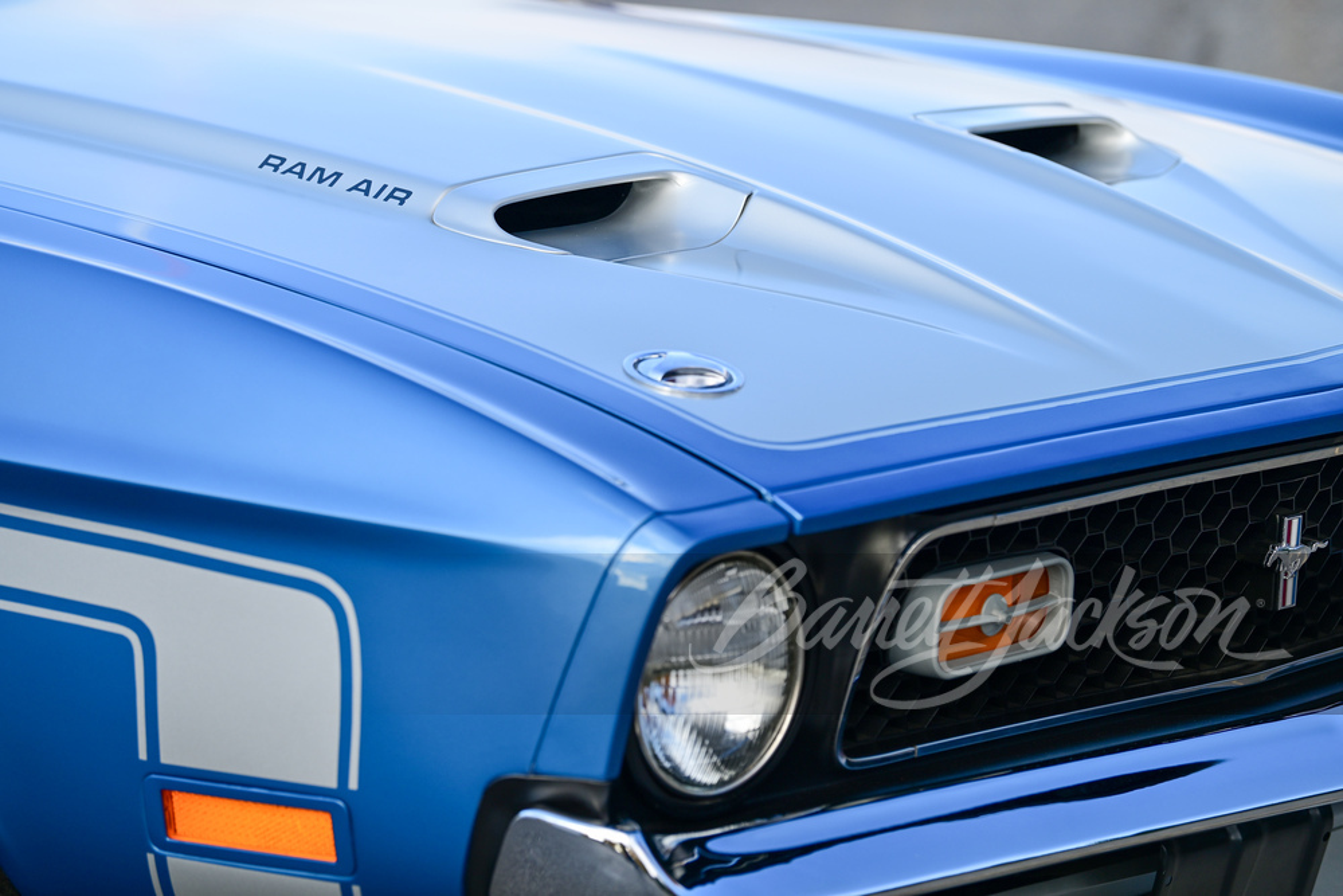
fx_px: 5410
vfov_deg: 9.5
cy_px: 448
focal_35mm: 145
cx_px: 672
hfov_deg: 14.2
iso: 250
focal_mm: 145
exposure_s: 1/320
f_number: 4
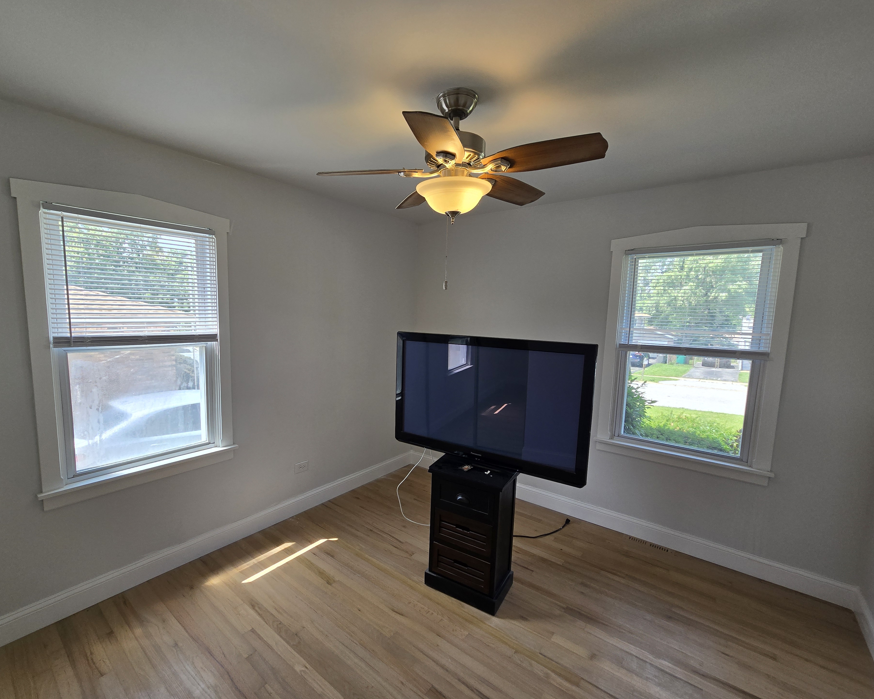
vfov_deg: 88.0
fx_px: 362
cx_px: 403
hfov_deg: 100.5
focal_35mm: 14
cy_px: 351
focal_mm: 2.2
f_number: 2.2
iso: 50
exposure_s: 1/183
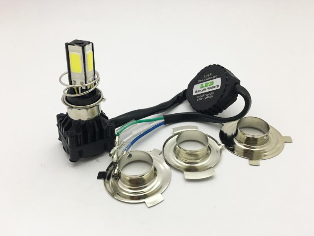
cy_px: 118
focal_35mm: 29
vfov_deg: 48.2
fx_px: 263
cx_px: 157
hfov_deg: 61.7
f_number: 2.2
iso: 125
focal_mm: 4.15
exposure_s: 1/30
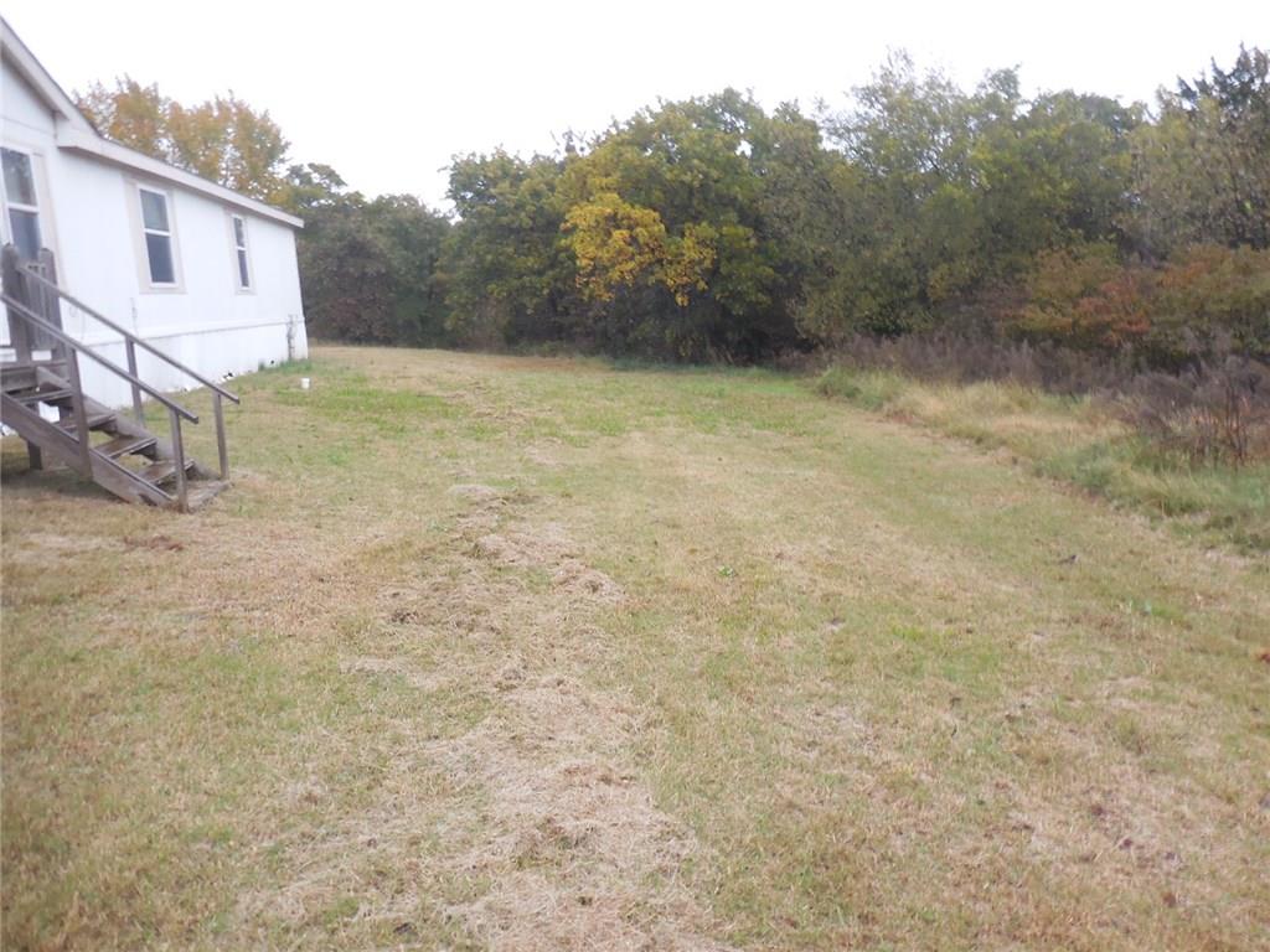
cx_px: 635
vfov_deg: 54.9
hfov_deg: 69.4
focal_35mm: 25
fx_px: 917
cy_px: 476
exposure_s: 1/30
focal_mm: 4.5
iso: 180
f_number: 3.7
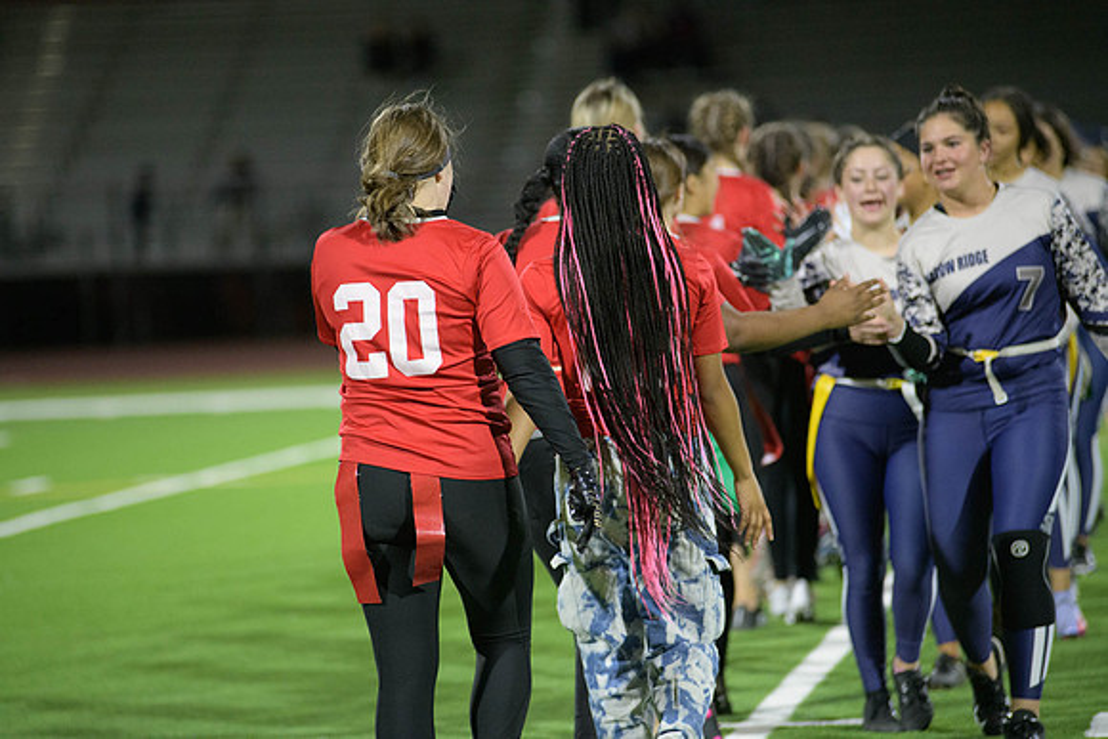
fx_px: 6157
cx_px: 554
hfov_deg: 10.3
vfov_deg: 6.9
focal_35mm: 200
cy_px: 370
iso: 5000
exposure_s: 1/640
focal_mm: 200
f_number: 2.8
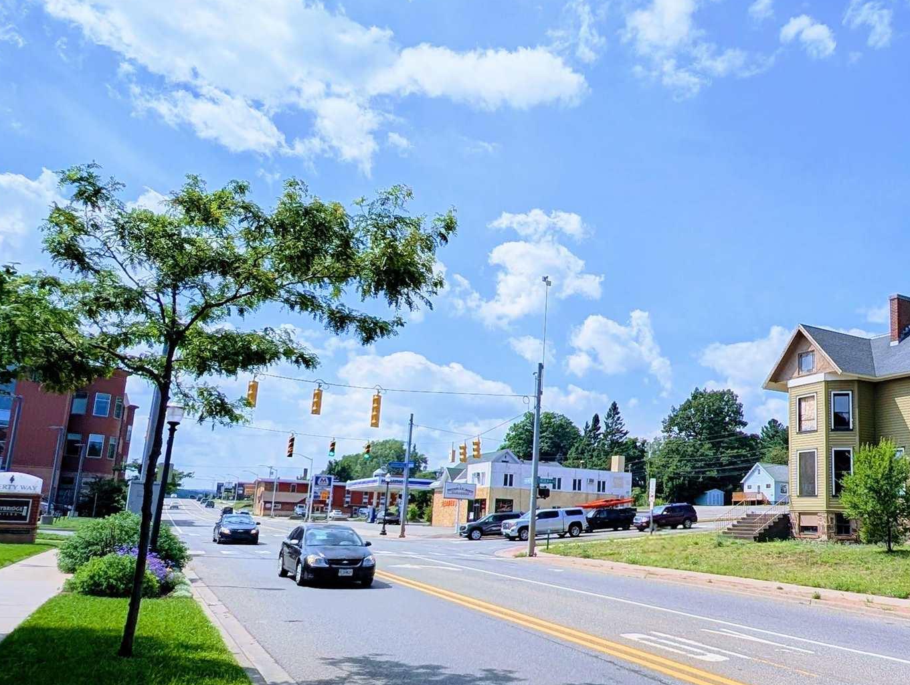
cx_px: 620
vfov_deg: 51.3
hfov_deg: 63.3
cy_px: 388
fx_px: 711
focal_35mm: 27
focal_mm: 2.23
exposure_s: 1/5076
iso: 42
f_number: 1.95
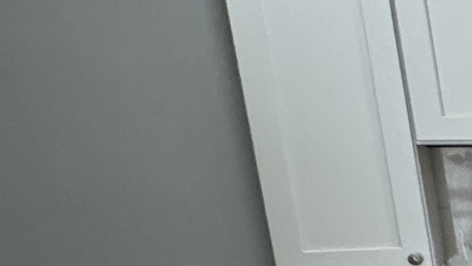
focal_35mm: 95
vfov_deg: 12.2
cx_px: 1291
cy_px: 398
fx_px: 1189
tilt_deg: -11.3
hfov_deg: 12.8
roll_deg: +0.0
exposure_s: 1/120
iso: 250
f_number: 2.2
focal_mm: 2.22
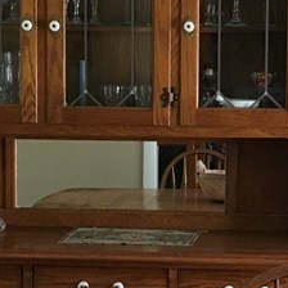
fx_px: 1101
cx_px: 203
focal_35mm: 117
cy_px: 154
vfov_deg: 14.9
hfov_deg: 14.9
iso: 100
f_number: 2.2
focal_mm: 4.15
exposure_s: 1/30
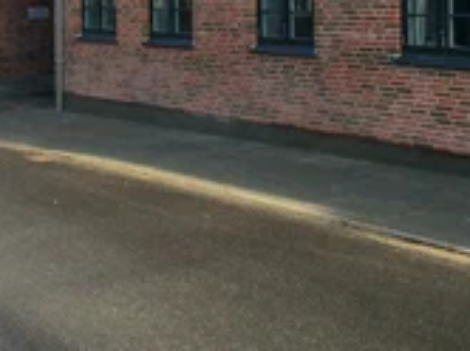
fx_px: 1044
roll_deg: +0.4
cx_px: 161
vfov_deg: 18.3
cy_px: -41
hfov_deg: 25.3
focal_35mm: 77
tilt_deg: +2.2
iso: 32
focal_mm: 3.3
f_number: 2.4
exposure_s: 1/329
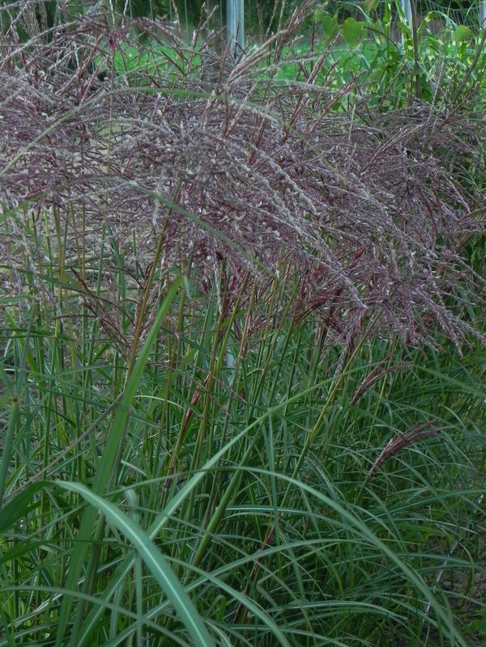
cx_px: 243
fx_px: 1966
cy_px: 324
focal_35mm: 105
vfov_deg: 18.7
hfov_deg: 14.1
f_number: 4.5
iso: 160
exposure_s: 1/30
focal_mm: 18.8
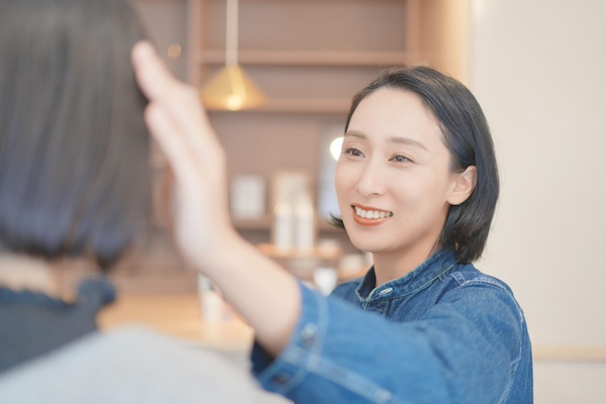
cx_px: 303
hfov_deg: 39.6
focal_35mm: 50
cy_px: 202
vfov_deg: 27.0
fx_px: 842
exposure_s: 1/125
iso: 250
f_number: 1.8
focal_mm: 50
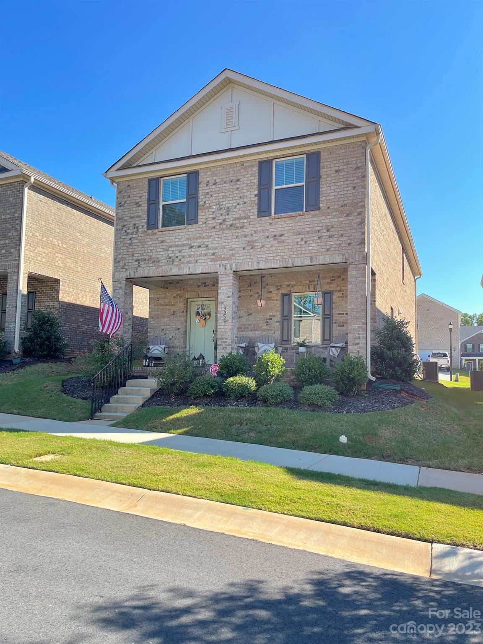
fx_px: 484
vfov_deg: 67.3
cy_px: 322
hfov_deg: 53.1
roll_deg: -1.0
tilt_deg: +4.2
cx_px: 242
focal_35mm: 26
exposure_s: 1/538
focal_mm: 5.1
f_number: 1.6
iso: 50
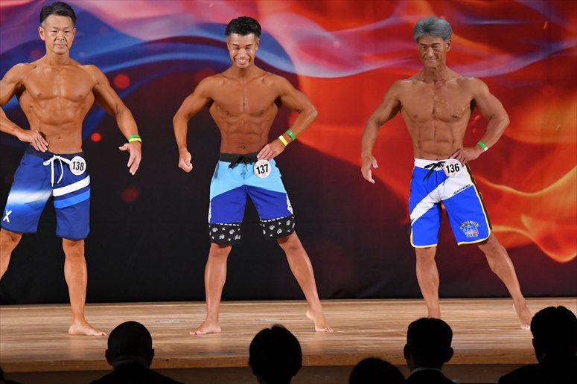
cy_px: 192
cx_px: 288
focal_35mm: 225
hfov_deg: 9.2
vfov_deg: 6.1
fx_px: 3605
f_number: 5.6
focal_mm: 150
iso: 3200
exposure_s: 1/400
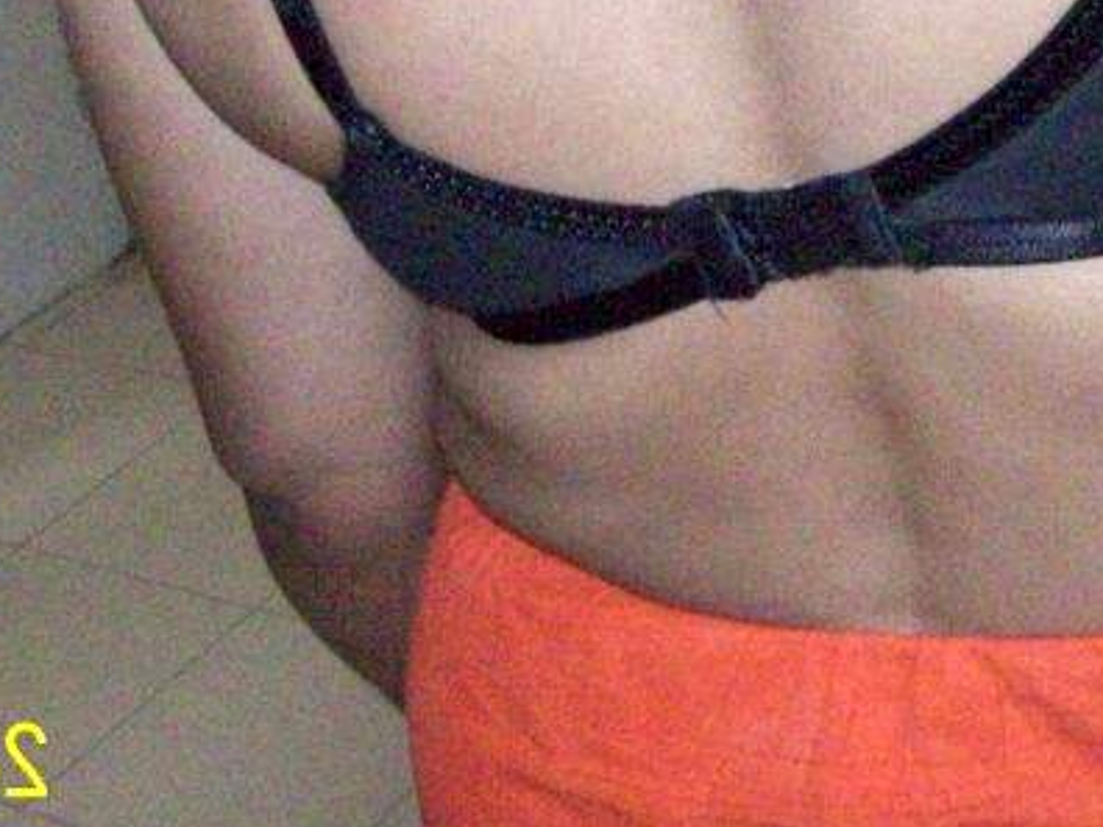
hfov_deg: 22.0
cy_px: -53
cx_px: 847
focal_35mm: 88
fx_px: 2804
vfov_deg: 16.3
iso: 800
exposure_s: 1/128
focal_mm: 5.7
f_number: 2.8
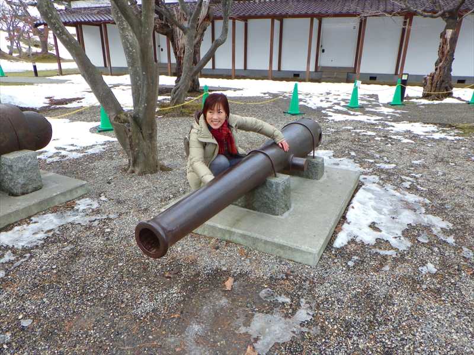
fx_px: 301
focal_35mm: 22
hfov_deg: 76.4
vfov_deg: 61.1
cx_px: 237
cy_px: 178
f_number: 4.2
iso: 125
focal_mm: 5
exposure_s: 1/250
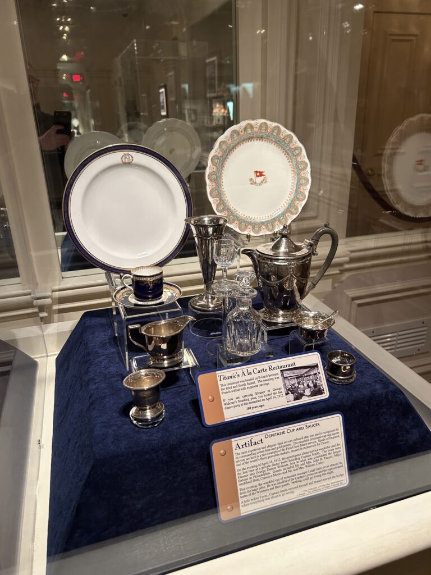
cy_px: 288
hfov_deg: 53.1
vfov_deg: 67.3
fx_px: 432
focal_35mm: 26
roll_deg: +0.1
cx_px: 216
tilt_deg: -21.5
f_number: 1.5
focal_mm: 5.7
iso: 160
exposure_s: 1/60
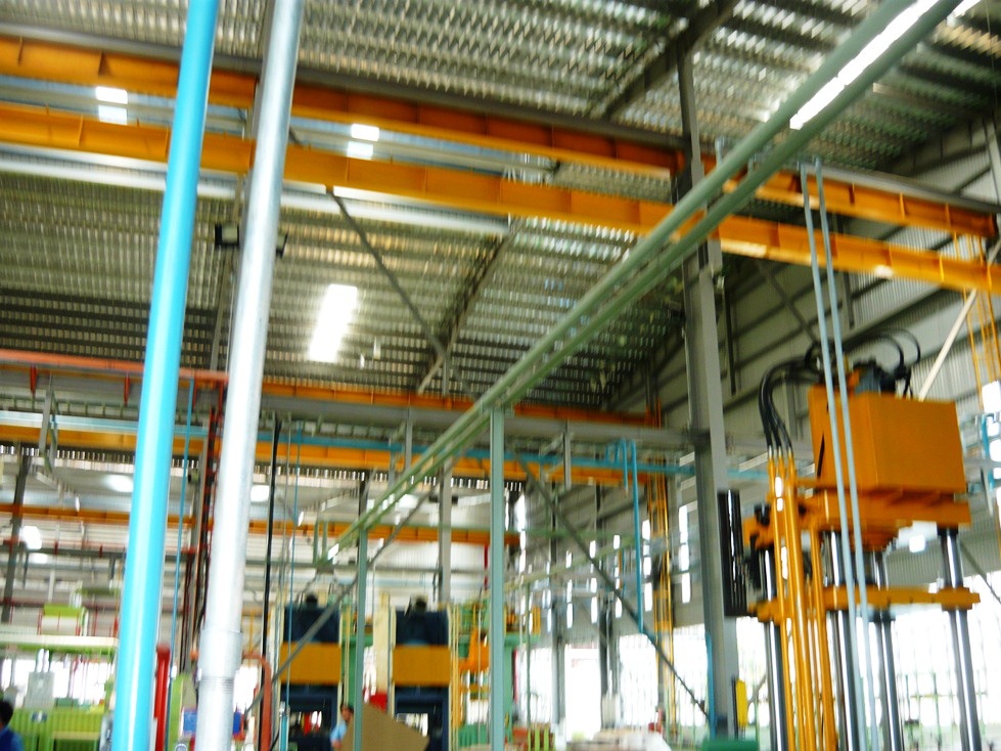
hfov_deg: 55.4
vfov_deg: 42.9
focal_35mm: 33
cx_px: 500
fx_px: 954
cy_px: 376
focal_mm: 5.5
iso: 100
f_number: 2.8
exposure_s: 1/30
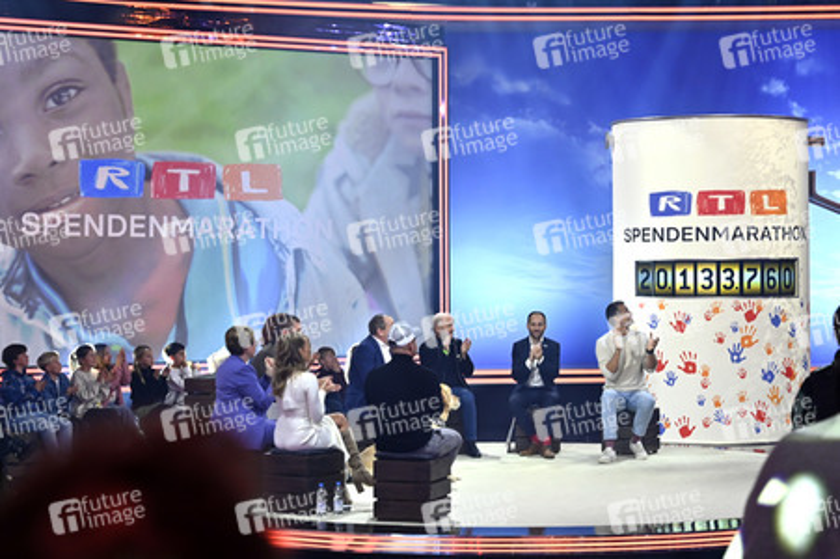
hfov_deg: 30.5
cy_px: 280
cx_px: 420
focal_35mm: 66
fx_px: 1539
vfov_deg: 20.6
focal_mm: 66
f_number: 4
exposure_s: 1/320
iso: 1250
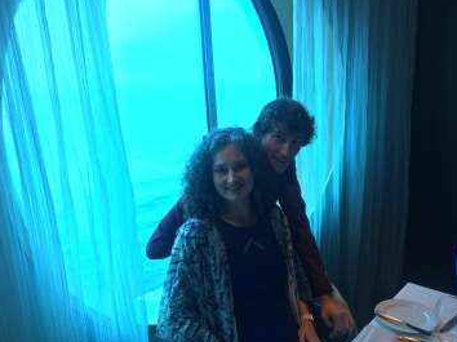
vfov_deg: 46.7
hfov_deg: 60.0
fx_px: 396
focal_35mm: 30
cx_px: 223
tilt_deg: -12.8
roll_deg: +3.8
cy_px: 173
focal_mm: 4.15
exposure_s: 1/60
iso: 25
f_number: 2.2
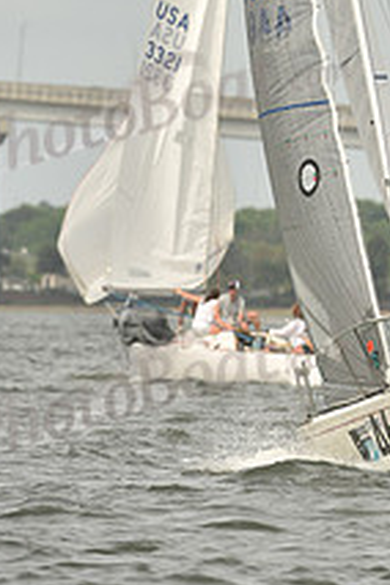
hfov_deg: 1.5
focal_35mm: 924
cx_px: 493
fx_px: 15014
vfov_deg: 2.2
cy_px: -71
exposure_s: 1/1600
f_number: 5.6
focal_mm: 340
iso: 320
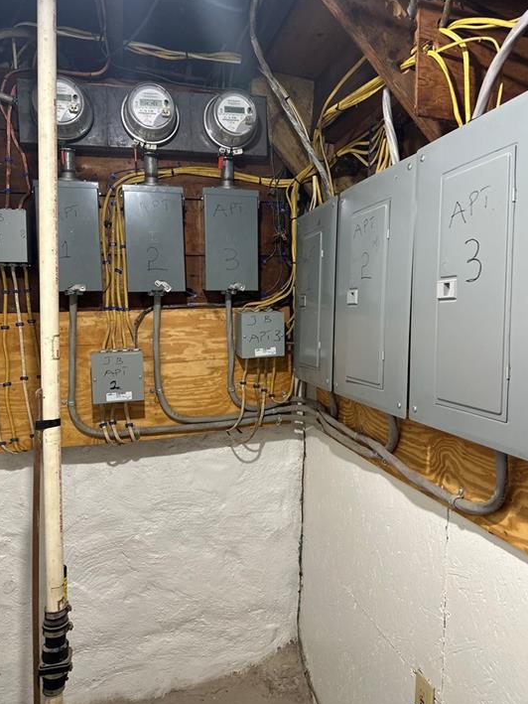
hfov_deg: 53.0
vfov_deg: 67.2
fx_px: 529
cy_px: 328
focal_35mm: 26
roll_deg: -2.3
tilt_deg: -2.1
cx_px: 282
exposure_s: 1/64
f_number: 1.78
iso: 250
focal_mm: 6.86
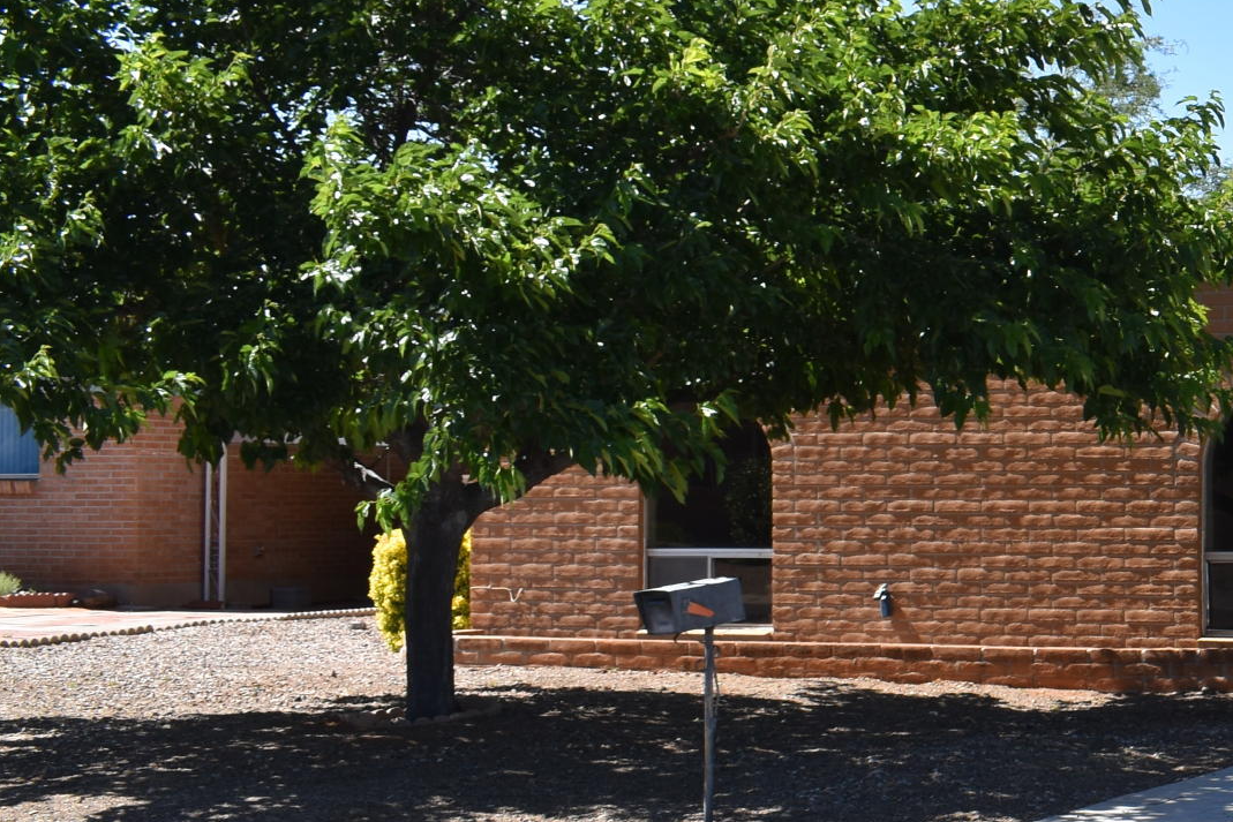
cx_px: 1709
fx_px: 3028
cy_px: 445
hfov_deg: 20.5
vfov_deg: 15.5
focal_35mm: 88
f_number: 9
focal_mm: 21
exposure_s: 1/200
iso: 100
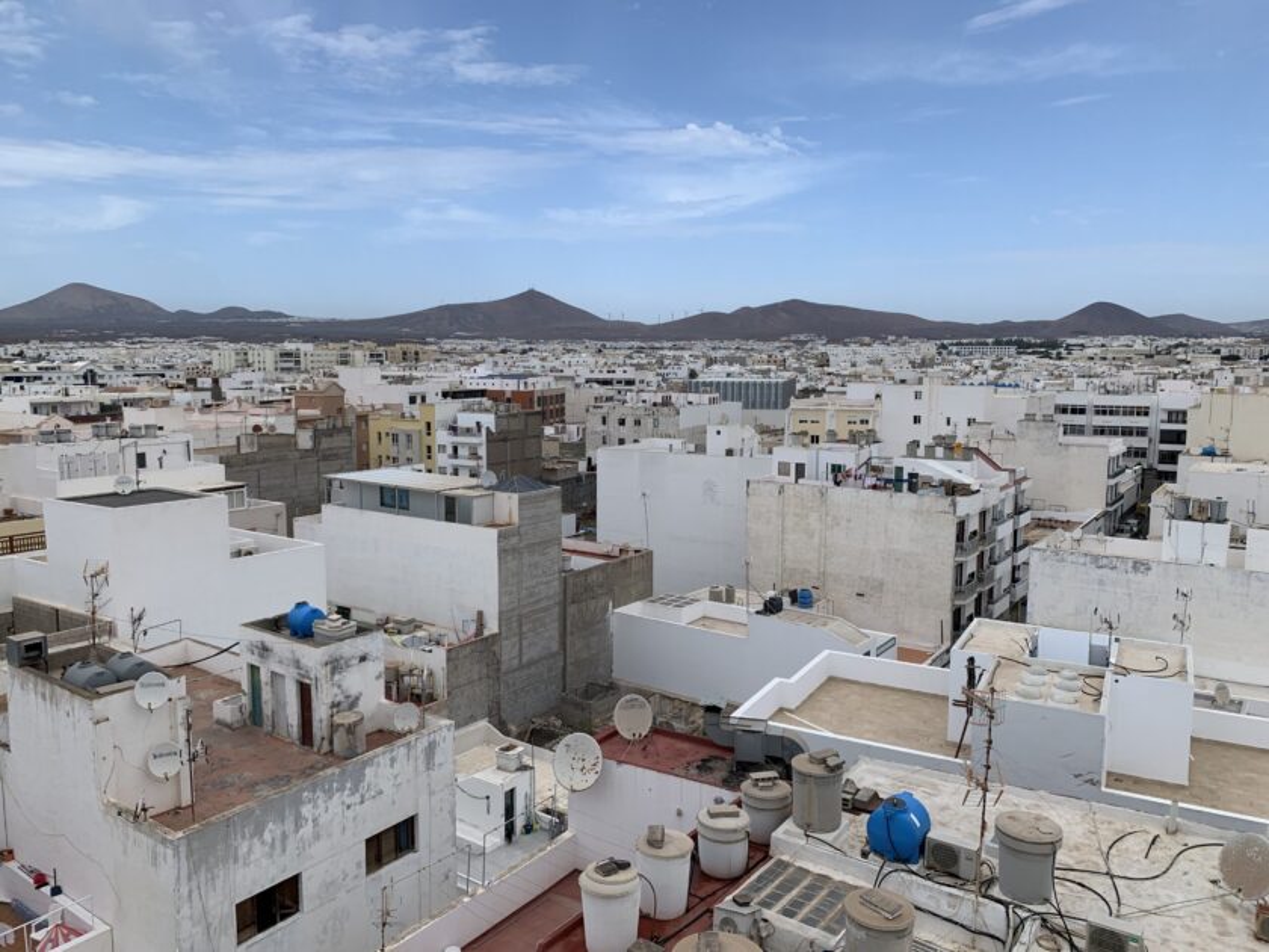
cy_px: 476
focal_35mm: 26
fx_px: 953
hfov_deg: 67.3
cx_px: 634
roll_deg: +1.1
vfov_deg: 53.1
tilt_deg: -6.8
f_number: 1.8
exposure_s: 1/2257
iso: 25
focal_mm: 4.25
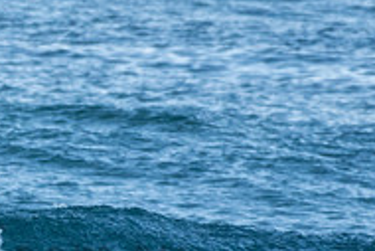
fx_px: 23820
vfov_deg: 0.6
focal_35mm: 2285
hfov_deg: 0.9
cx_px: -24
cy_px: 238
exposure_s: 1/1600
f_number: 5.6
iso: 1250
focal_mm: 500
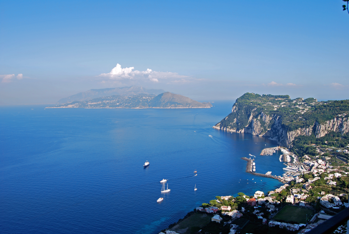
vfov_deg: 43.7
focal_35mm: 30
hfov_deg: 61.9
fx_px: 291
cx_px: 174
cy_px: 117
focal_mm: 20
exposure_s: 1/250
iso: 100
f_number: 8
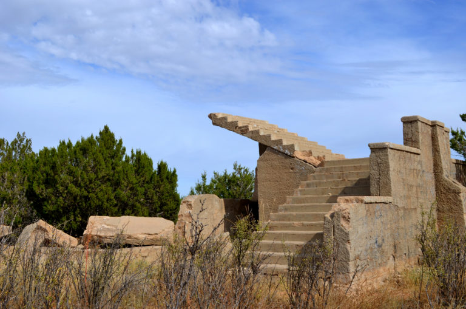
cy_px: 154
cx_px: 233
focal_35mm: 42
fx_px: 543
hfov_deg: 46.5
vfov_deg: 31.8
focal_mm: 28
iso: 100
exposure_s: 1/320
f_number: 9
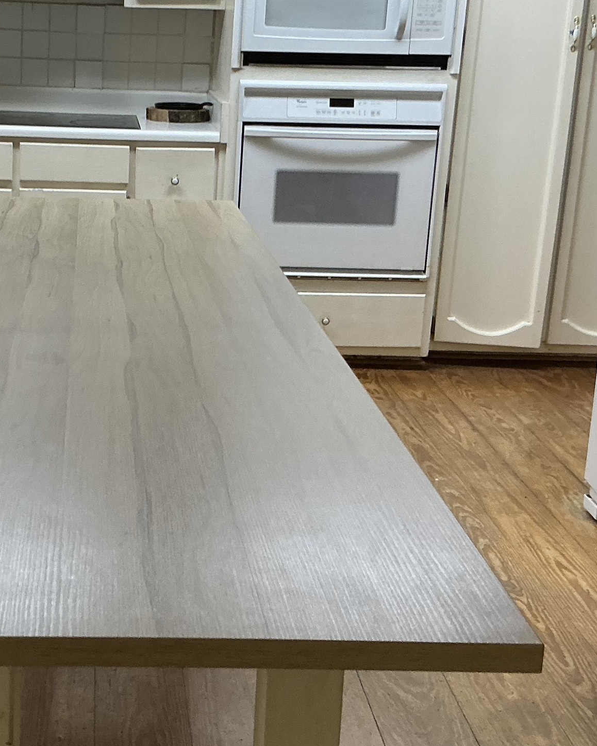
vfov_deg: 32.5
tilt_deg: -15.4
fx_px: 1281
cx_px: 120
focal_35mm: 58
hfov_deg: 25.8
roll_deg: -2.0
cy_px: 332
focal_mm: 3
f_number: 1.8
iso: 64
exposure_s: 1/60
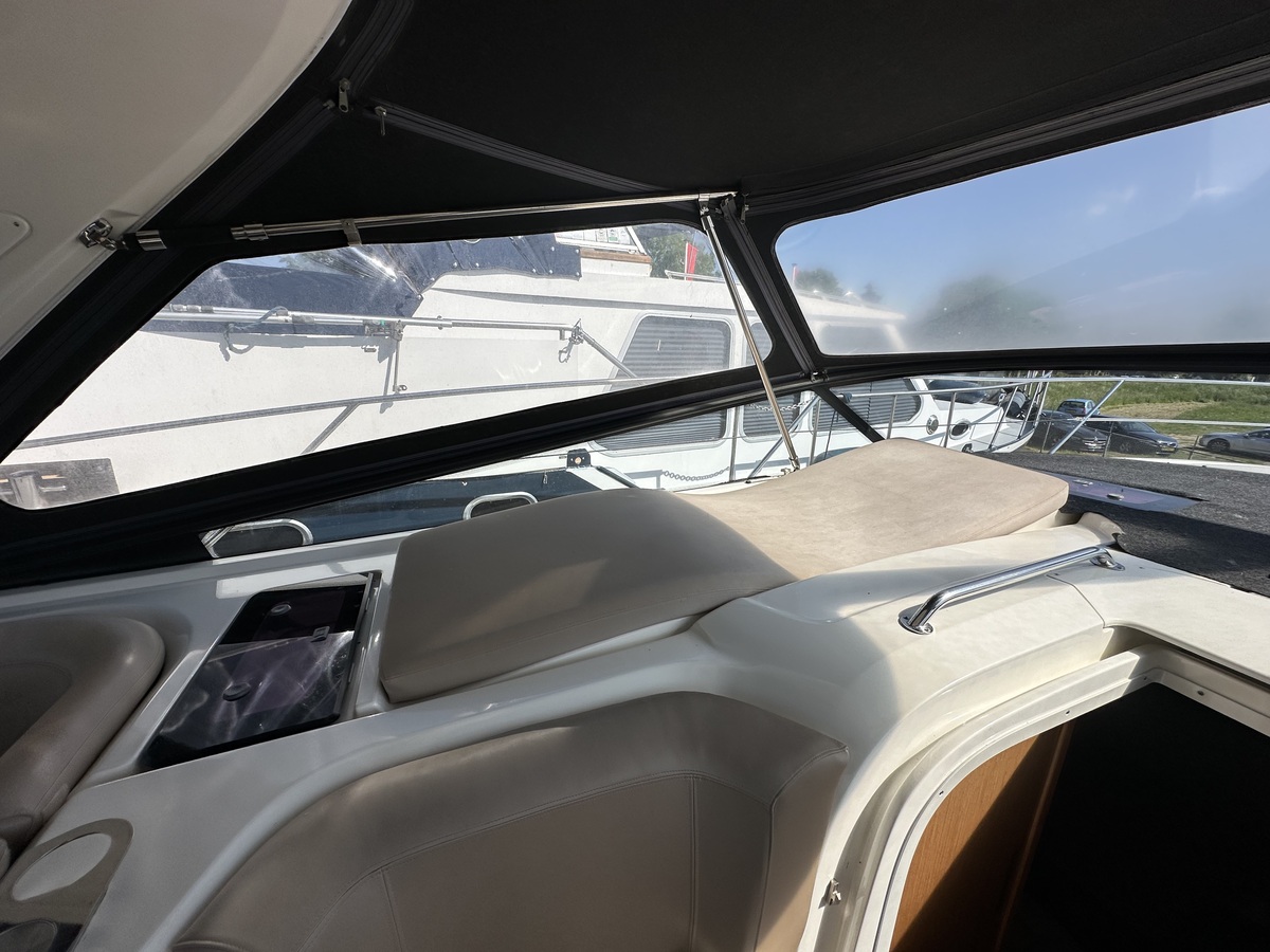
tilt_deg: -14.2
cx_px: 635
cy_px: 476
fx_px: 514
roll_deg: -2.5
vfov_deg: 85.7
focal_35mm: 14
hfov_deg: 102.1
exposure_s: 1/3731
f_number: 2.2
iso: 50
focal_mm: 2.22
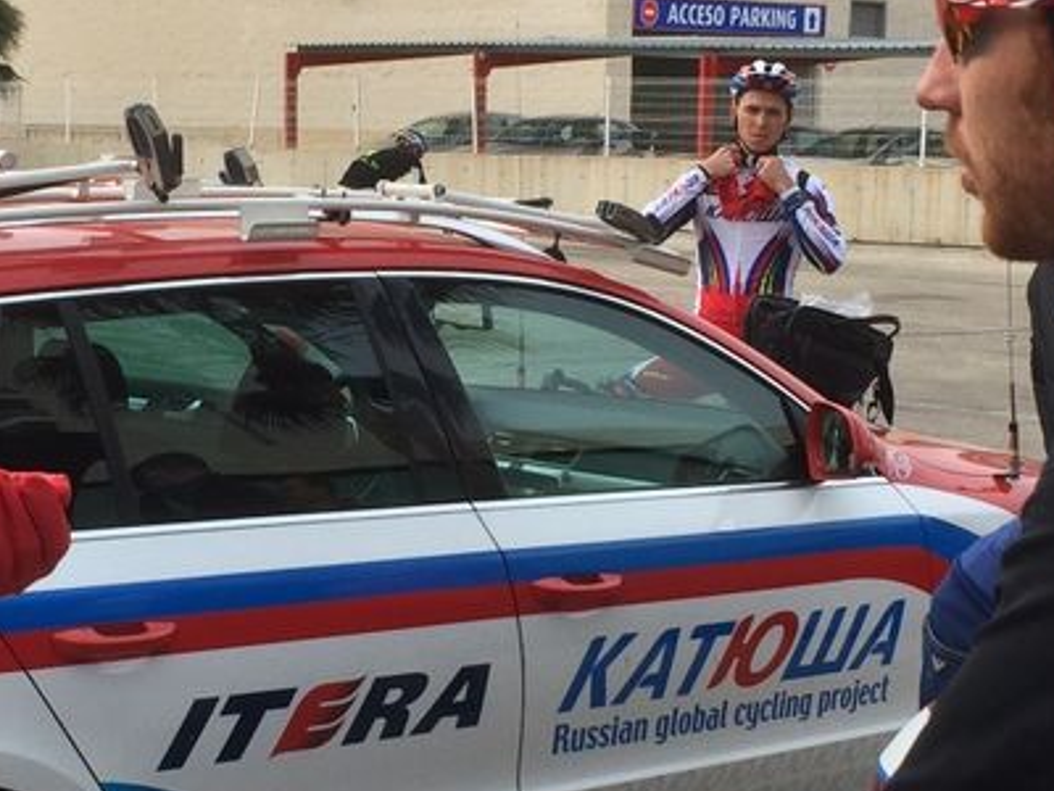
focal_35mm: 87
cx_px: 393
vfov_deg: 17.0
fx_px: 2649
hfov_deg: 22.4
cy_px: 417
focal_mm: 4.15
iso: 32
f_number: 2.2
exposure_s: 1/586
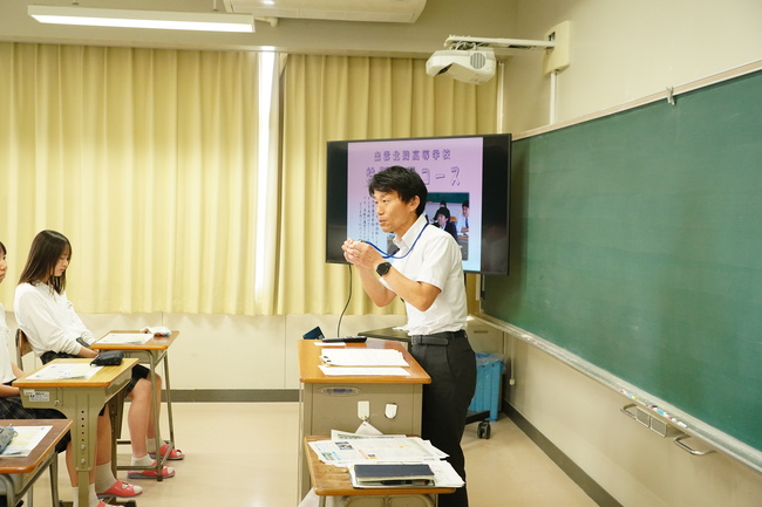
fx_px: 846
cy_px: 254
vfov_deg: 33.4
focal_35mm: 40
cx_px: 381
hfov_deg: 48.5
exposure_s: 1/500
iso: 6400
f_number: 4
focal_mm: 40
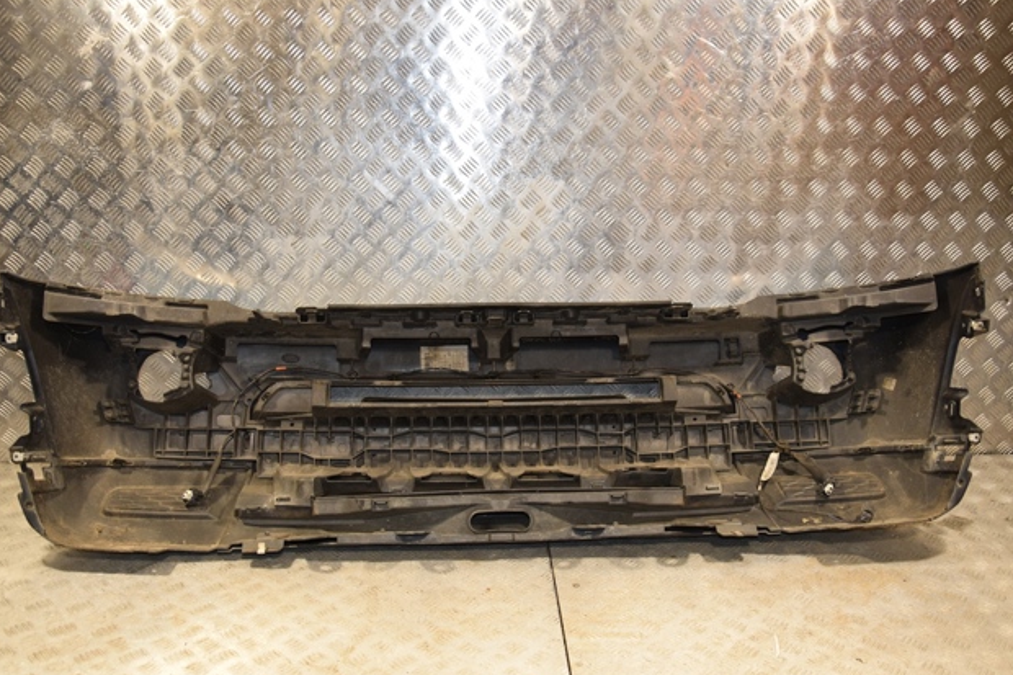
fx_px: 915
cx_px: 492
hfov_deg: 57.9
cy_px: 340
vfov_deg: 40.5
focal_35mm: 33
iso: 800
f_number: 5.6
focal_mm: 21
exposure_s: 1/200
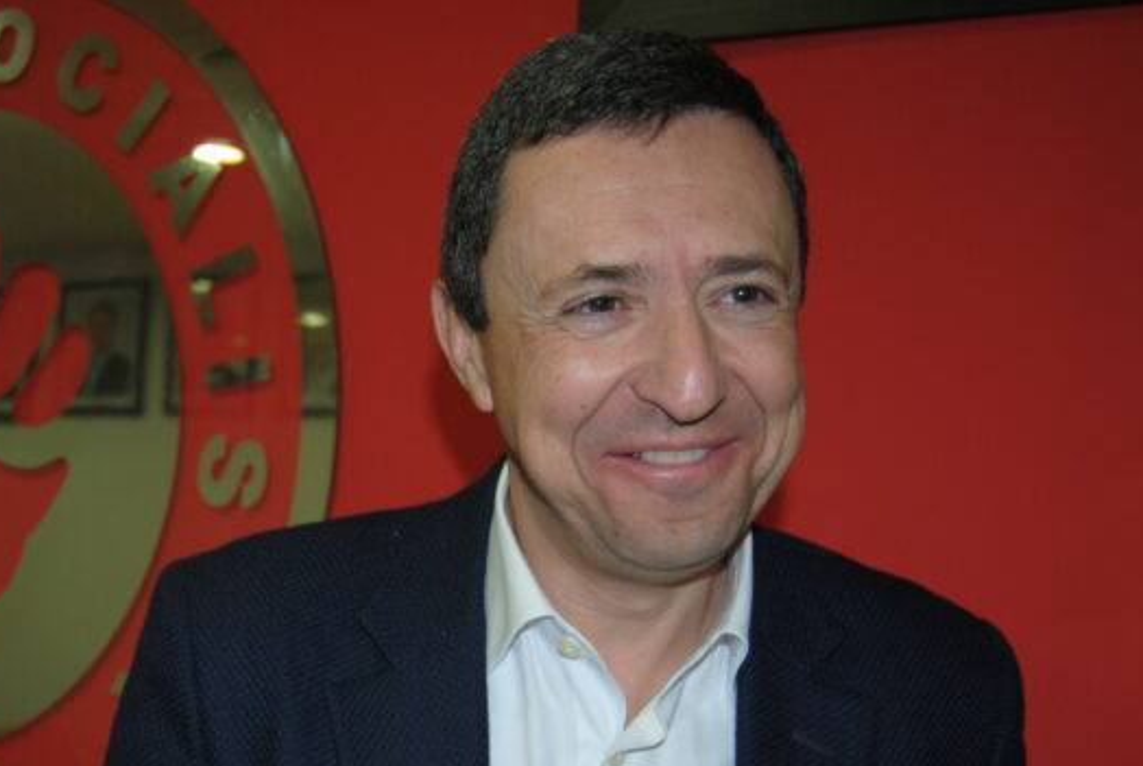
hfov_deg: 38.1
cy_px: 589
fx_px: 1622
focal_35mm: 51
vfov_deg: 26.2
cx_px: 329
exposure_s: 1/60
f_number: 3.5
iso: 200
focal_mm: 22
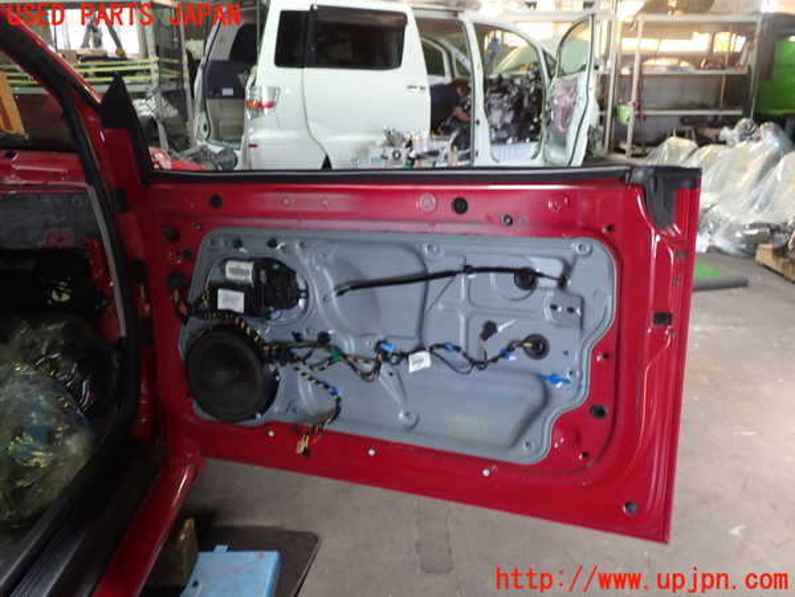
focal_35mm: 30
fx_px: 689
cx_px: 398
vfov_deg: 46.8
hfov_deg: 60.0
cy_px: 298
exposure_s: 1/50
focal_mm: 5.4
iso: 200
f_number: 2.3
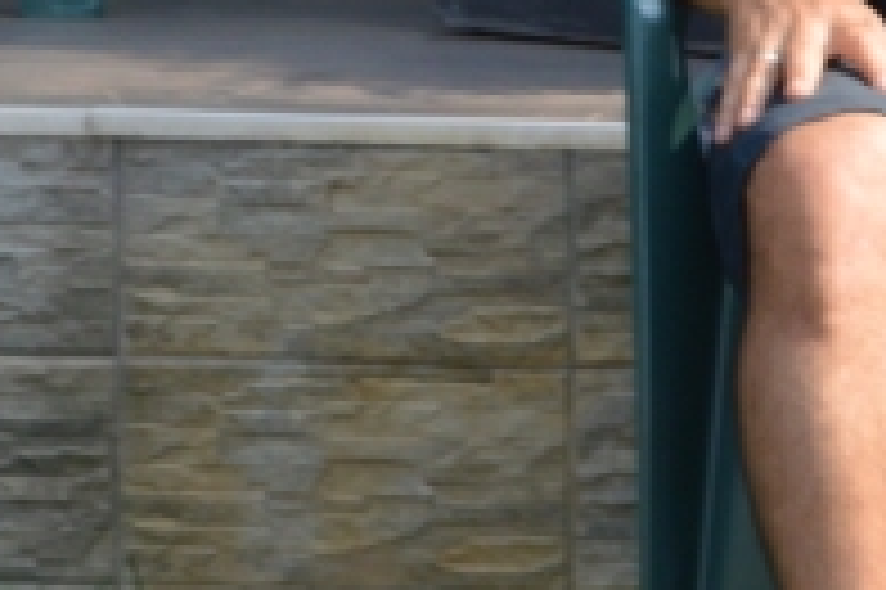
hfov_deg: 5.4
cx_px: 1696
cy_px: -74
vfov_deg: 3.7
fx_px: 9197
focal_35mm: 374
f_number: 5.6
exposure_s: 1/125
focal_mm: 48
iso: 180
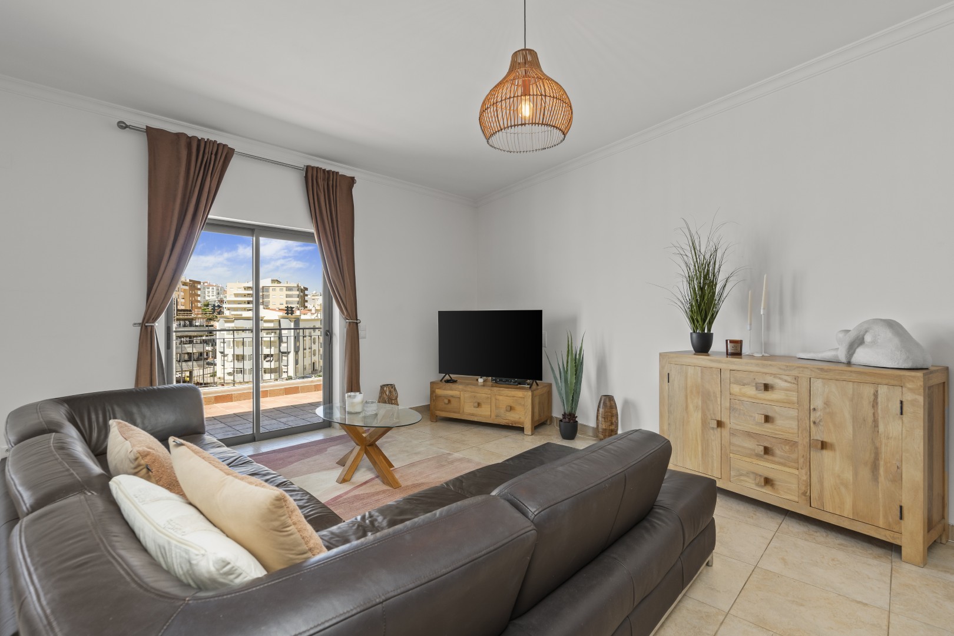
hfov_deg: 96.7
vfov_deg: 73.7
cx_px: 477
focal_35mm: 16
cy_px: 318
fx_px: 424
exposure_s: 1/13
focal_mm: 16
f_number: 7.1
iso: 320
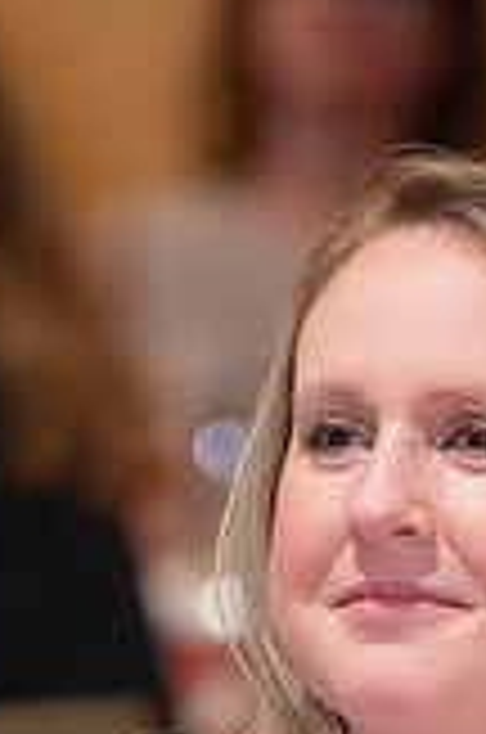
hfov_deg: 2.5
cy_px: 937
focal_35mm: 553
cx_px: 461
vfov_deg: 3.7
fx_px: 11245
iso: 8000
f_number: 3.5
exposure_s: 1/320
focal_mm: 200
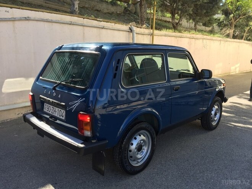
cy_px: 94
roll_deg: -0.9
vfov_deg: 48.2
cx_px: 126
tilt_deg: -10.3
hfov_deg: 61.7
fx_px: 211
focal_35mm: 29
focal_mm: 4.15
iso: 32
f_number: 2.2
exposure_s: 1/520
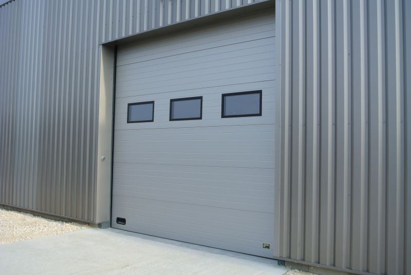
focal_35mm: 32
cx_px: 206
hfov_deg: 58.6
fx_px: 366
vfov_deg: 41.2
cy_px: 138
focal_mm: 12.2
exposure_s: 1/320
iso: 100
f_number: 4
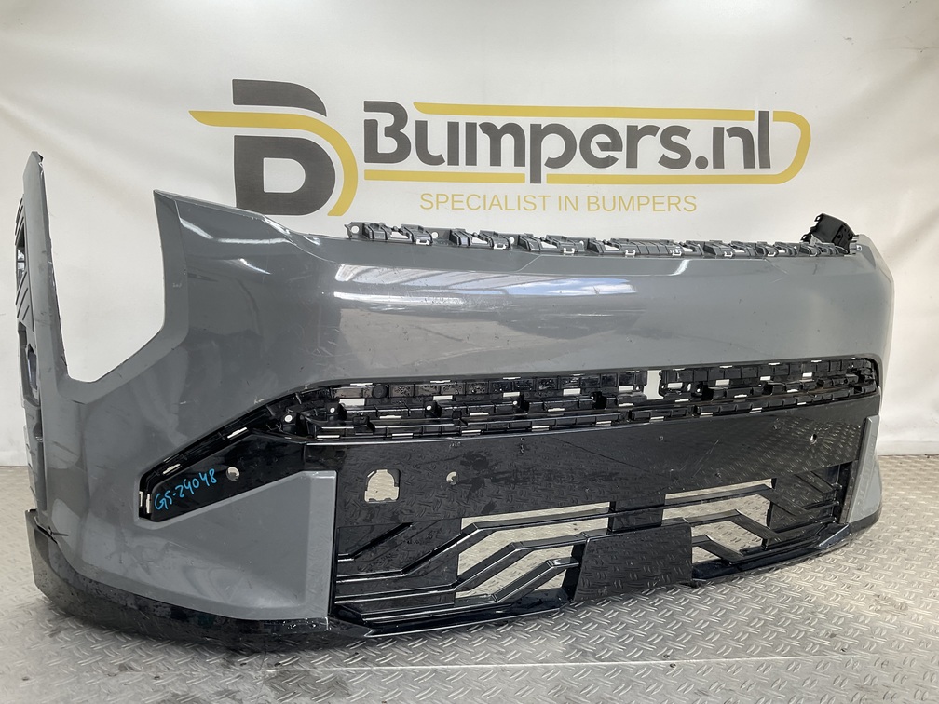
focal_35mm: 29
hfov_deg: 61.7
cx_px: 470
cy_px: 352
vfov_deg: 48.2
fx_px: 787
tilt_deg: -5.8
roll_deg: -1.0
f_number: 1.8
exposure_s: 1/130
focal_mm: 3
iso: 16
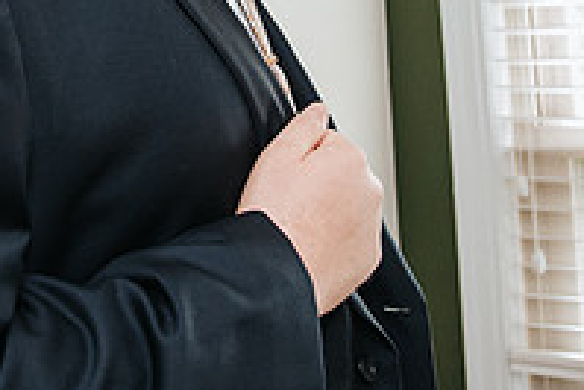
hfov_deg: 28.5
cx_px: 158
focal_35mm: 70
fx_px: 1136
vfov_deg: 18.3
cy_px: -101
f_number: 4
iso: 3200
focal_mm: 24
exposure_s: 1/60
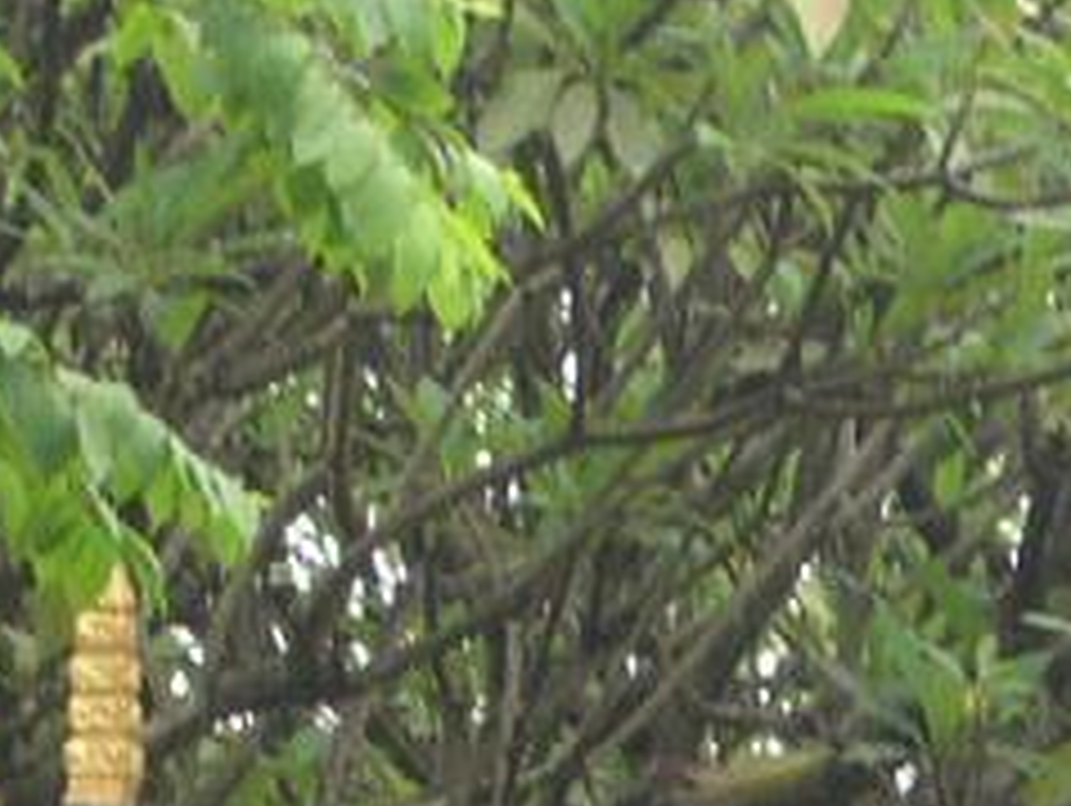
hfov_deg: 4.5
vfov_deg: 3.4
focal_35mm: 438
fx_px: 13565
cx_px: 1017
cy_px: 1571
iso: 100
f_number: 4.8
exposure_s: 1/68.2
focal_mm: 21.6
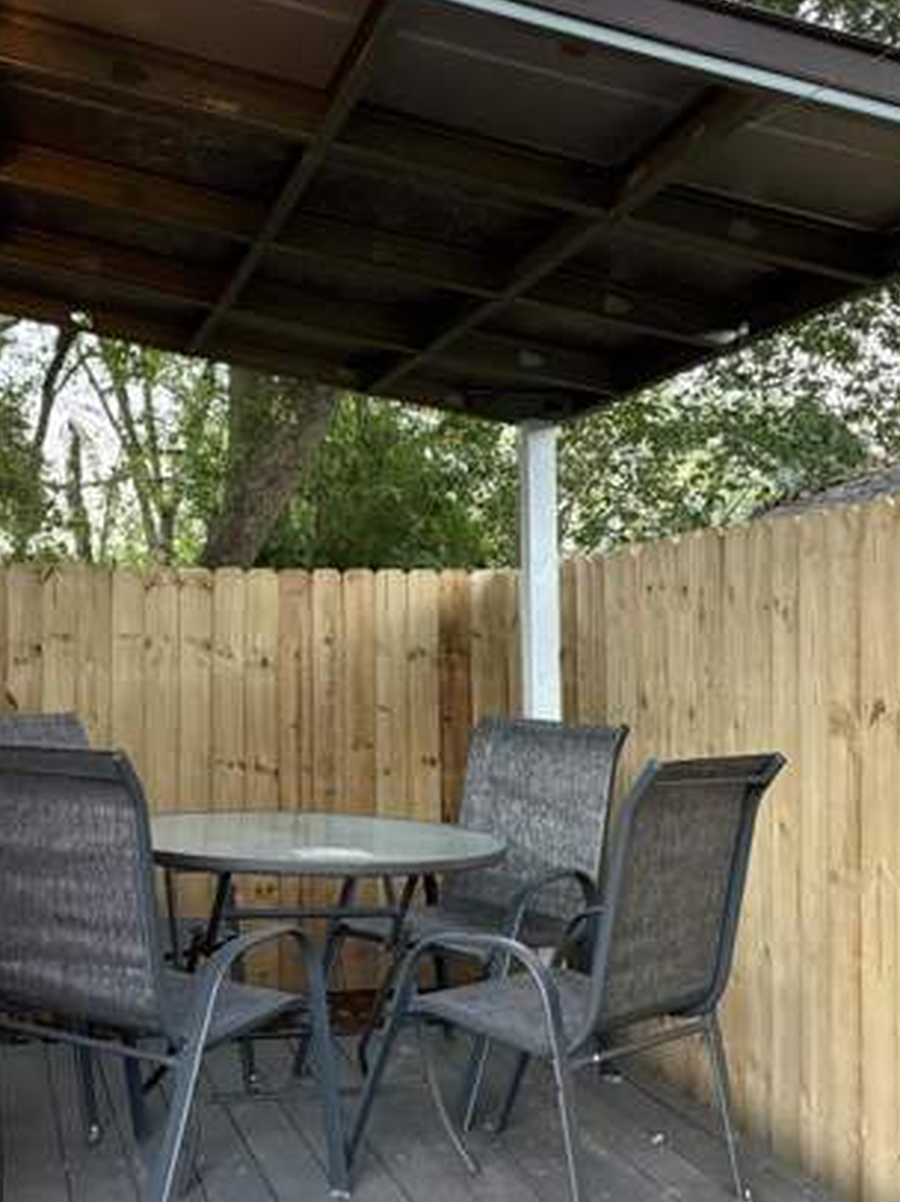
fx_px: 1423
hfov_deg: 34.7
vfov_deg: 45.8
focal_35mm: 41
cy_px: 586
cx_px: 278
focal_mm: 5.96
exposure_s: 1/52
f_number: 1.6
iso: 500
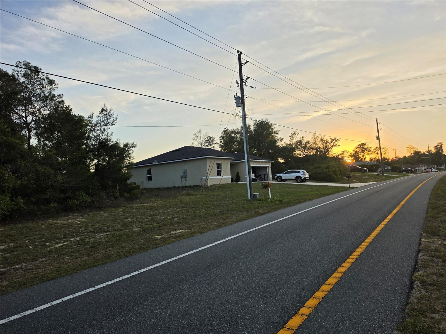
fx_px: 296
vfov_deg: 58.9
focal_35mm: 23
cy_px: 167
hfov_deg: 73.9
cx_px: 223
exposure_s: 1/4887
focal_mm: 6.5
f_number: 1.4
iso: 64
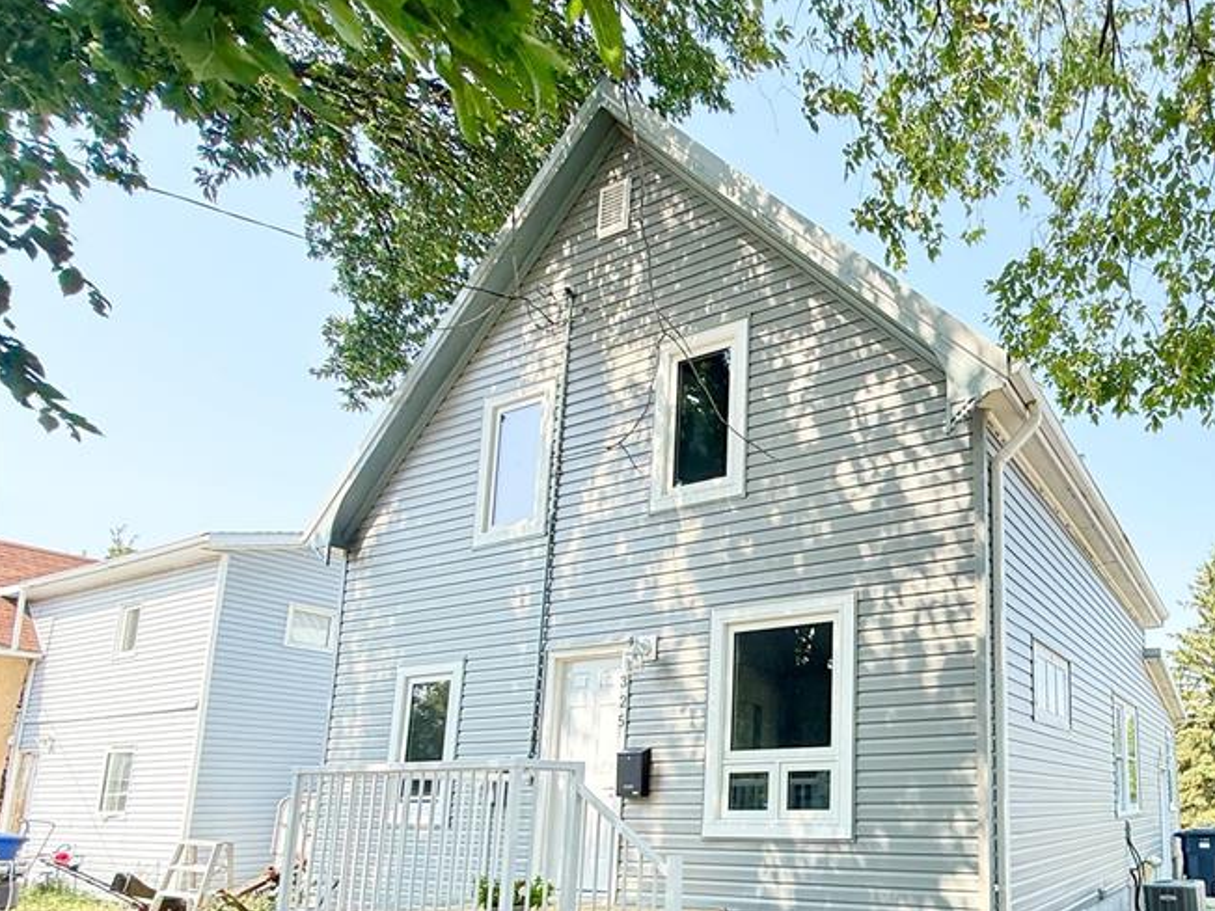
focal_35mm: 22
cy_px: 680
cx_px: 943
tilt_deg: +9.6
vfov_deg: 58.0
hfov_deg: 70.1
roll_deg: +0.1
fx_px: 772
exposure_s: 1/268
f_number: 2.2
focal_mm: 2.22
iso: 64
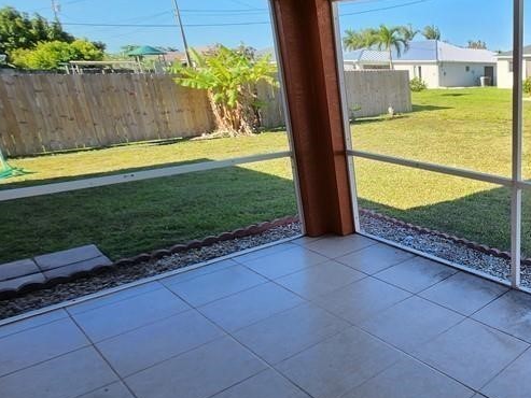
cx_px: 516
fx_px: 414
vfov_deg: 51.4
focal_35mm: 27
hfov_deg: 53.3
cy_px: 205
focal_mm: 1.74
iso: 32
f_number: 2.2
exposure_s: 1/186
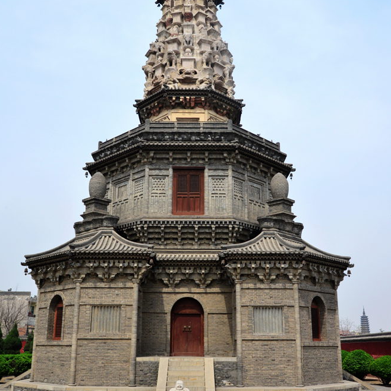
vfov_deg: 41.9
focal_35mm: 40
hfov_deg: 41.9
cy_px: 198
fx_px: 511
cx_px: 195
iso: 800
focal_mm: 31
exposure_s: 1/800
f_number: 14
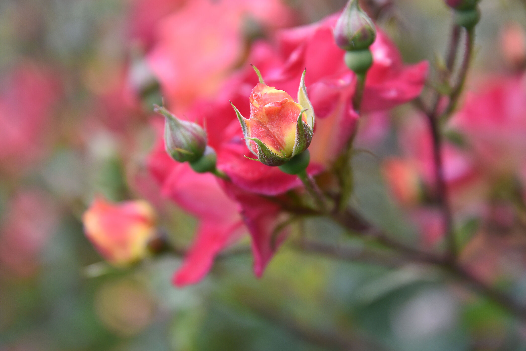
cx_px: 274
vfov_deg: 11.5
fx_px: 1739
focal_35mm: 119
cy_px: 154
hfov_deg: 17.2
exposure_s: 1/2000
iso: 1000
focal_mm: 105
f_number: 4
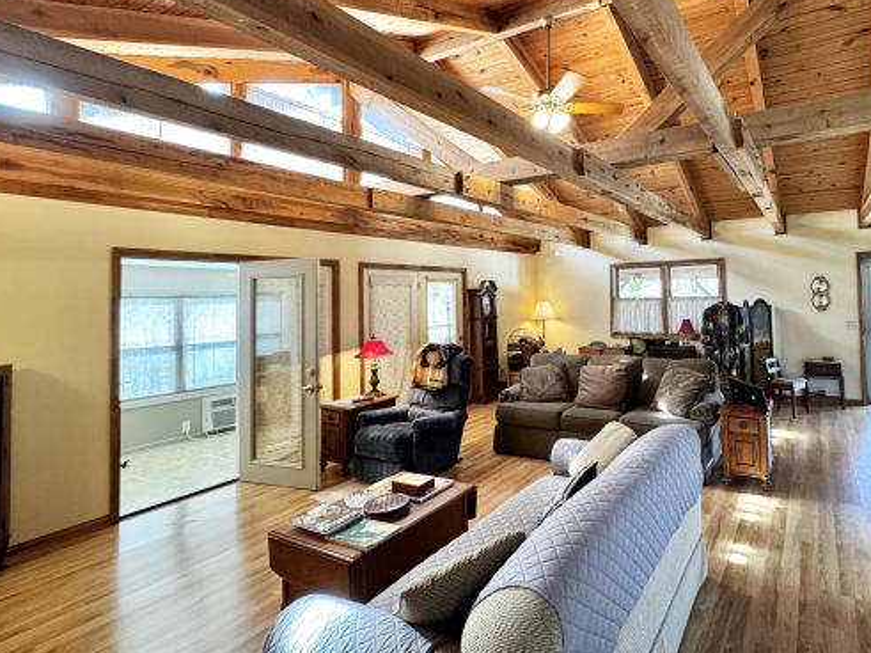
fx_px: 478
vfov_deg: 68.2
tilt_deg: +2.2
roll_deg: +1.2
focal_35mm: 19
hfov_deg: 82.2
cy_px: 275
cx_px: 570
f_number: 2.2
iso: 320
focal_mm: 2.22
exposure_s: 1/60
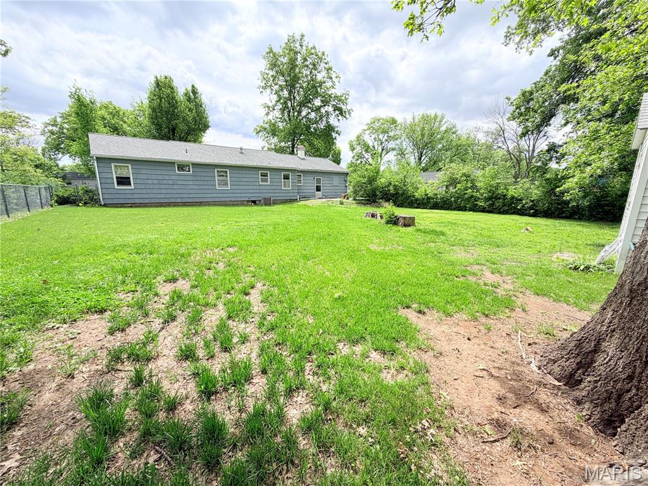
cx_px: 324
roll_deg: +0.5
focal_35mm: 14
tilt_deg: -13.2
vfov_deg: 85.7
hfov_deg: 102.1
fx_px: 262
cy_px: 243
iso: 25
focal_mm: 2.22
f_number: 2.2
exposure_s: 1/853
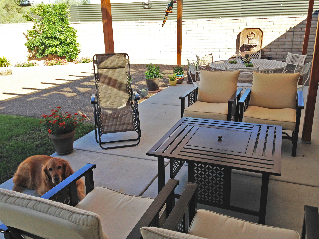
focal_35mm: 33
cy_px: 120
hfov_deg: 55.4
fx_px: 304
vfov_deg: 42.9
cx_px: 160
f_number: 2.4
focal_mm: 4.12
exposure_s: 1/437
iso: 50
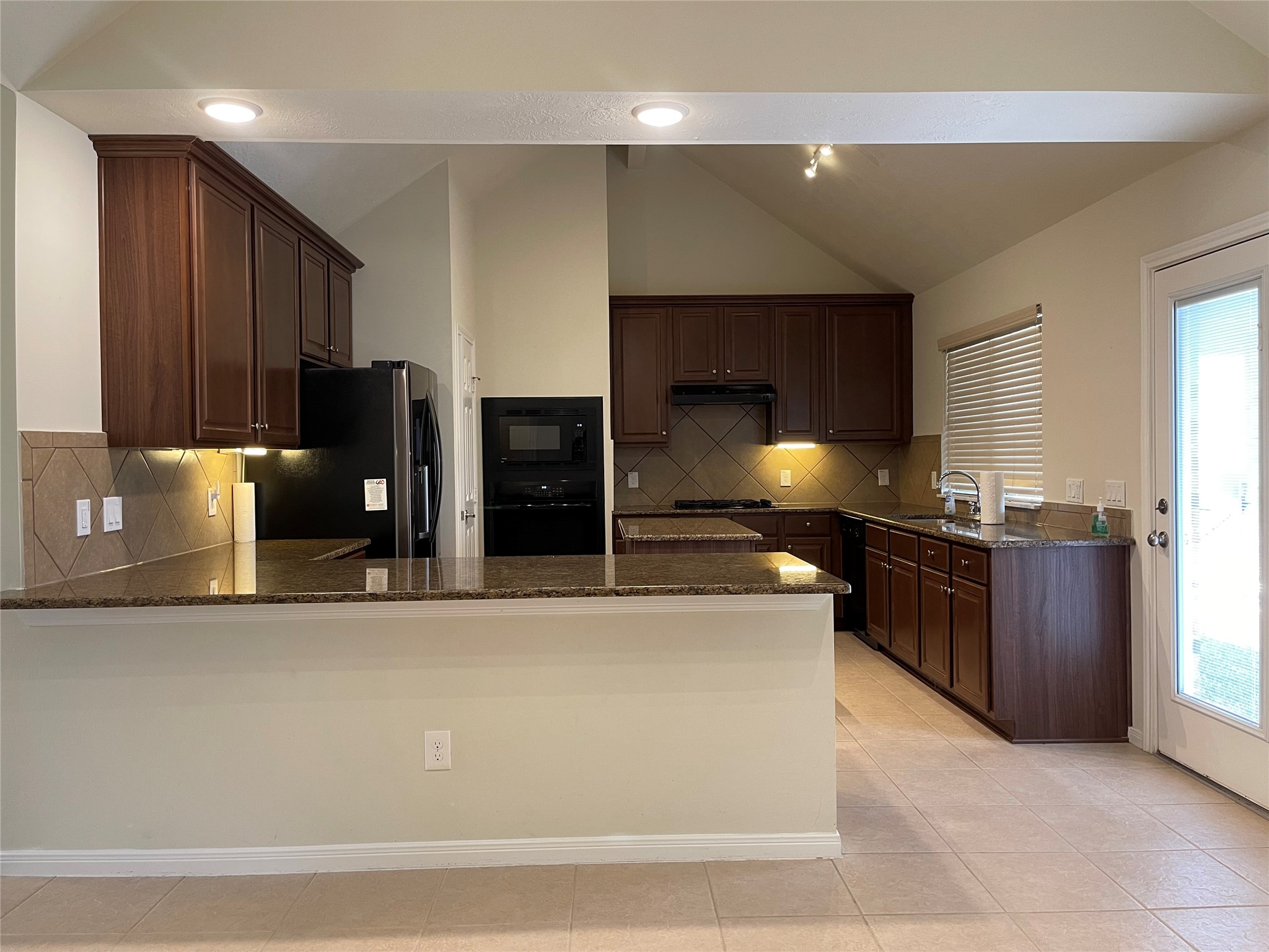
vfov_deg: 53.1
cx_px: 634
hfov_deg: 67.3
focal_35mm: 26
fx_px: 953
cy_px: 476
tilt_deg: -1.8
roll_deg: +0.5
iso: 160
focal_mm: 5.1
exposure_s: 1/60
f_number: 1.6
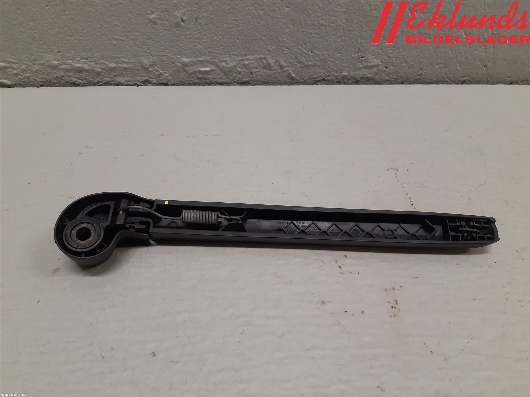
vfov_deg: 53.1
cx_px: 265
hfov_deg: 67.3
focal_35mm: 26
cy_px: 198
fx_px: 398
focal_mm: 3.93
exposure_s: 1/50
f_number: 1.7
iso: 100
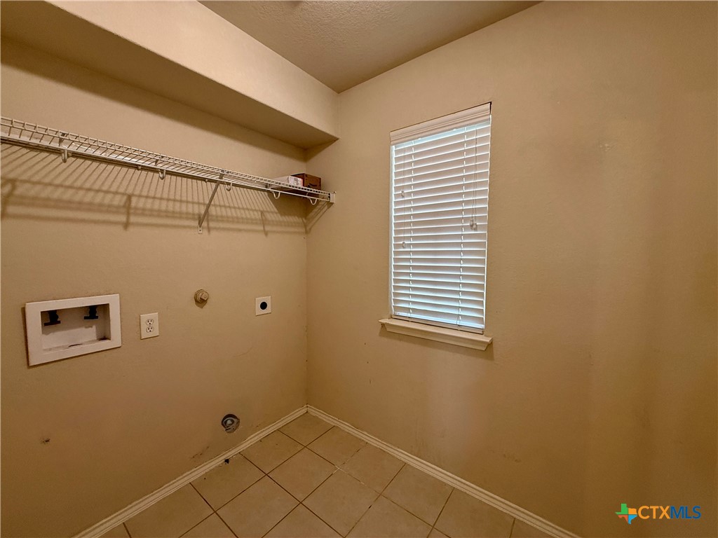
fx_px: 290
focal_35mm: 14
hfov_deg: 102.1
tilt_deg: -3.9
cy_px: 269
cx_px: 359
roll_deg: -0.3
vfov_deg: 85.7
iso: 250
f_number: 2.2
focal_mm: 2.22
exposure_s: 1/60
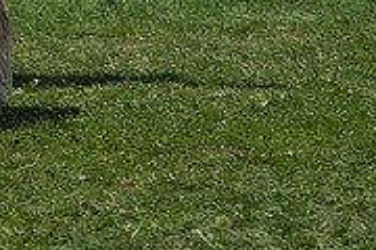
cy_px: -89
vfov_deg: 3.7
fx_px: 3875
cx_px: -152
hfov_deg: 5.5
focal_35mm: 371
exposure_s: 1/800
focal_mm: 115
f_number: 5
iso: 100
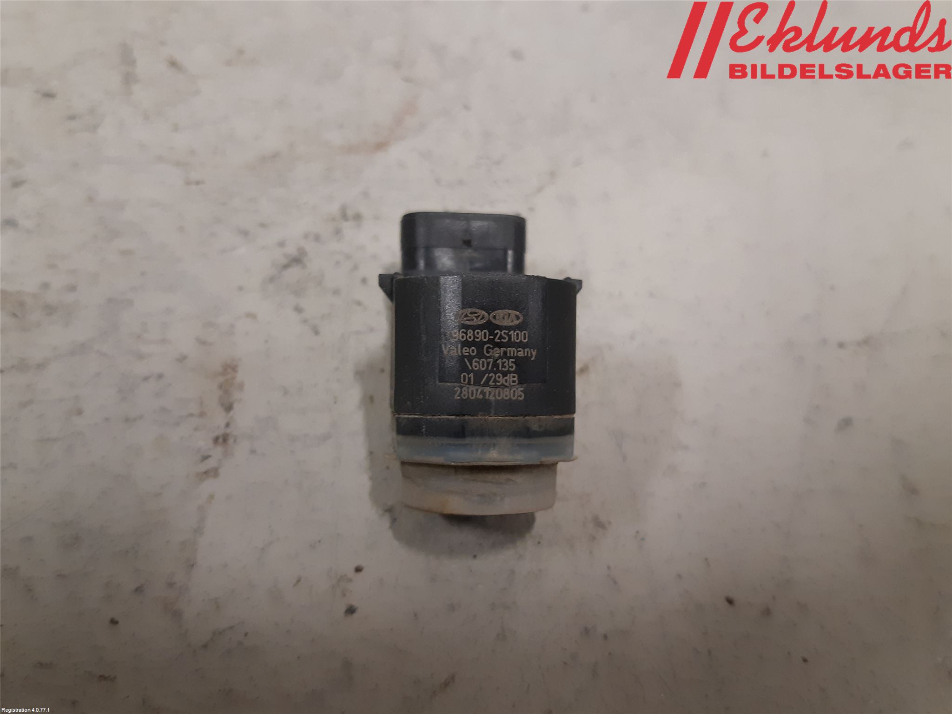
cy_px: 357
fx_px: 715
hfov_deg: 67.3
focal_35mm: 26
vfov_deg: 53.1
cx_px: 476
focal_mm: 3.93
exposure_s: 1/50
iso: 200
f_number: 1.7
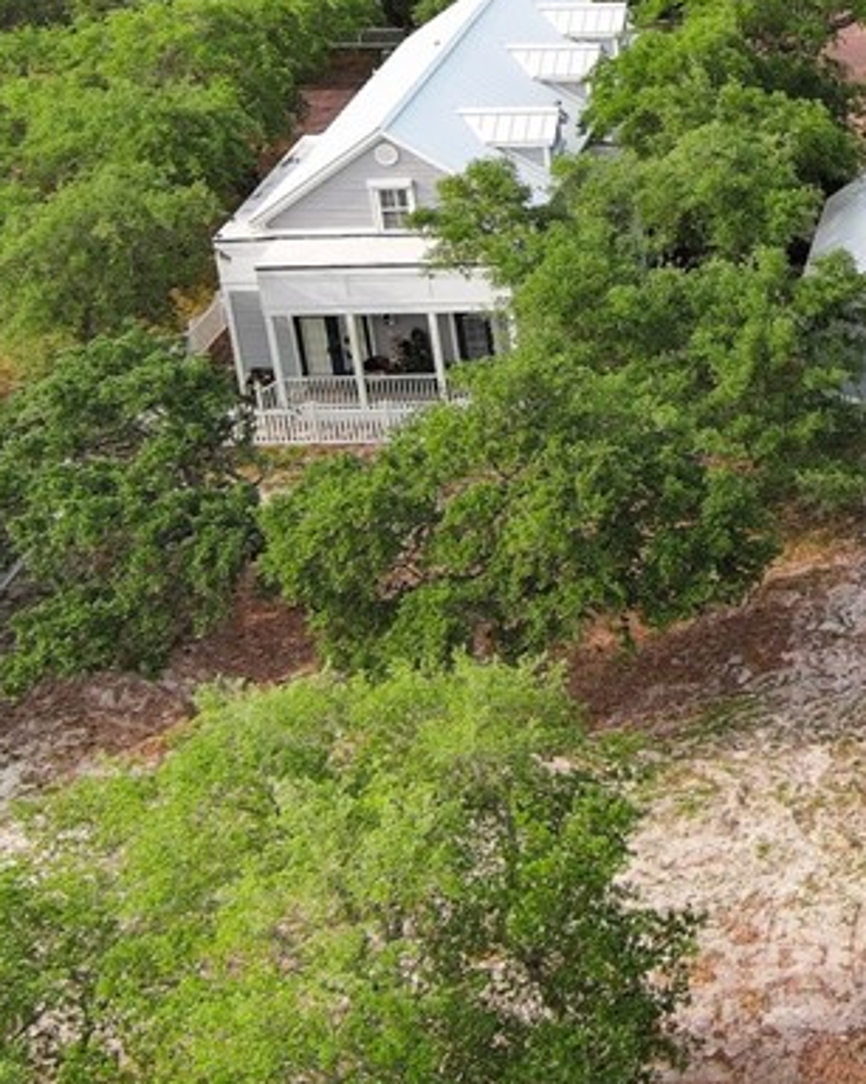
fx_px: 2468
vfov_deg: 24.2
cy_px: 148
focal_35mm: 77
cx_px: 1272
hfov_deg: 17.9
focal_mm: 10.57
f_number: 2.8
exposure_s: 1/30
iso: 100
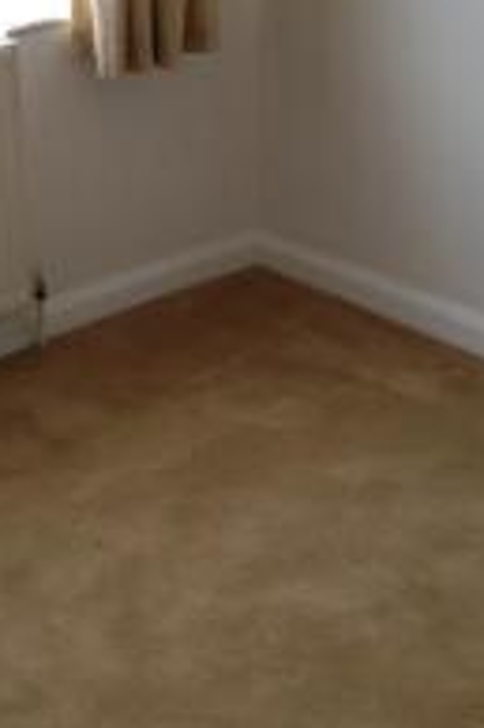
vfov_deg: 23.7
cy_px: -2
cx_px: -4
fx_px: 1656
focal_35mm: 82
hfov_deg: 16.3
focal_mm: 4.28
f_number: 2.4
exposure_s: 1/20
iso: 80
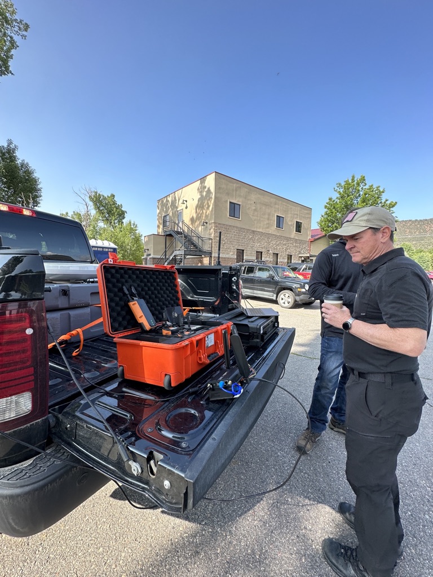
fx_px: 233
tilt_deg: -4.7
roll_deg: -1.1
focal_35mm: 14
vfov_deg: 102.1
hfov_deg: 85.7
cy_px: 288
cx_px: 216
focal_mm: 2.22
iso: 40
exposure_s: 1/553
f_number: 2.2
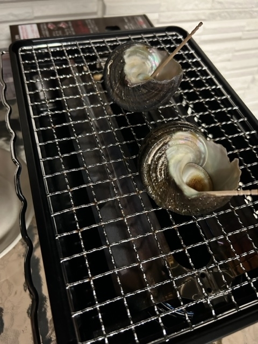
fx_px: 258
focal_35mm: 26
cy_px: 172
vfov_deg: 67.3
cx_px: 129
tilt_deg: -55.1
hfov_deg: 53.1
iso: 640
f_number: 1.5
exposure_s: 1/30
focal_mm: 5.7
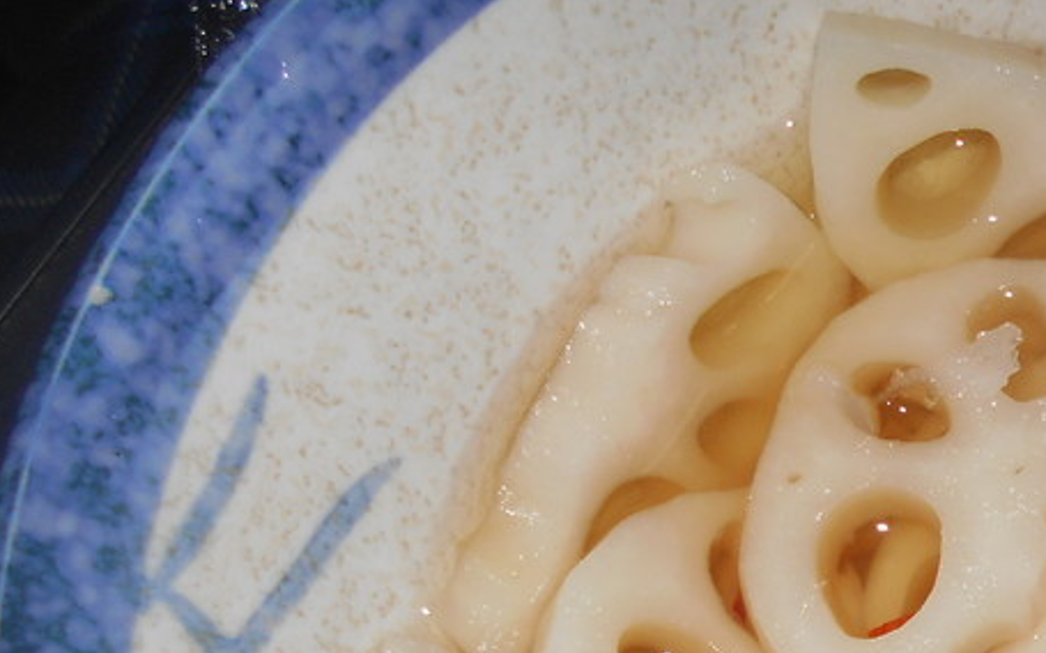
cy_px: 733
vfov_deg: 19.9
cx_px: 1163
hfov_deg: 29.6
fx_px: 1767
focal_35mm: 62
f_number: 8
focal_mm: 4.6
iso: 80
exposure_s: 1/25
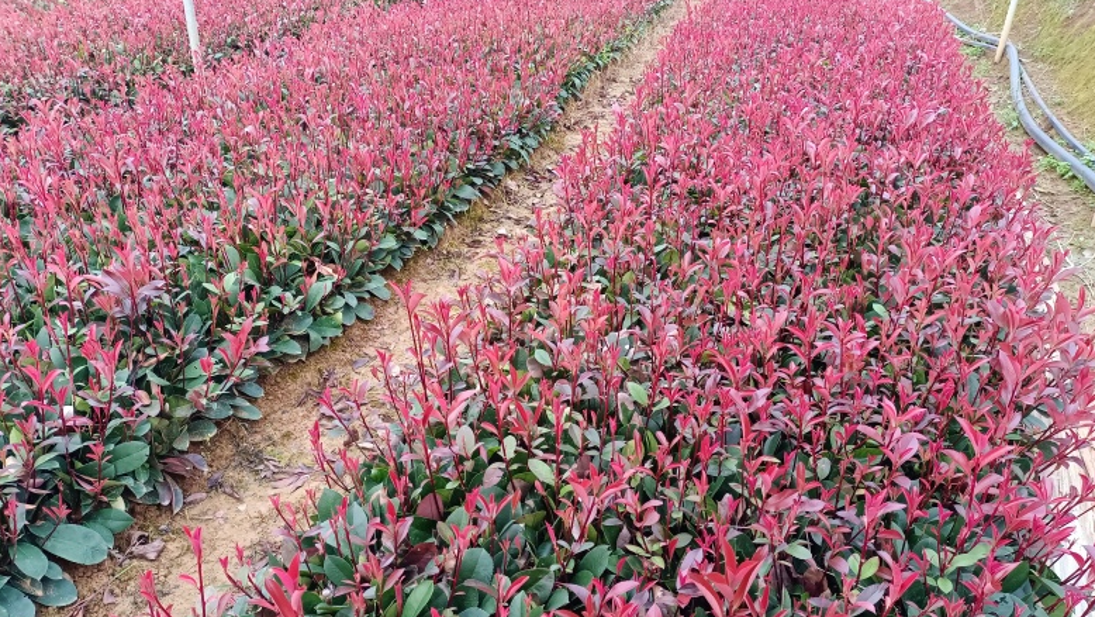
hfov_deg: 67.9
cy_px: 337
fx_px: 813
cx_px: 549
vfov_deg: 41.5
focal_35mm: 28
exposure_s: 1/50
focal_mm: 4.71
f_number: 1.79
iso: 519
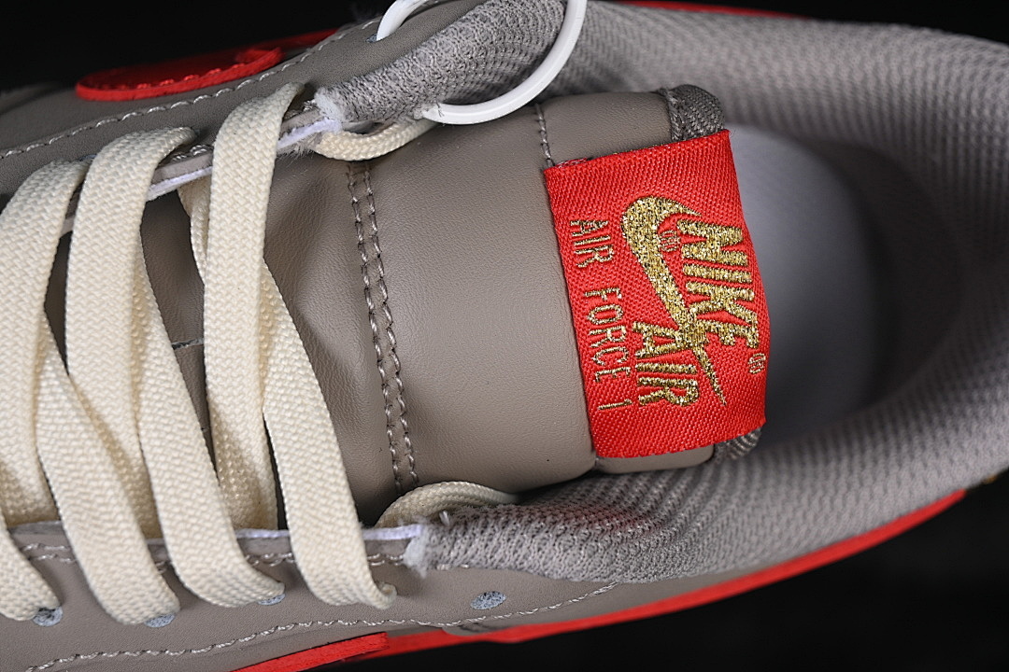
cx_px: 504
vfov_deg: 18.2
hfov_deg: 27.0
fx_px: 2102
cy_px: 336
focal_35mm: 75
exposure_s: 1/60
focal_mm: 50
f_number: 7.1
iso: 160
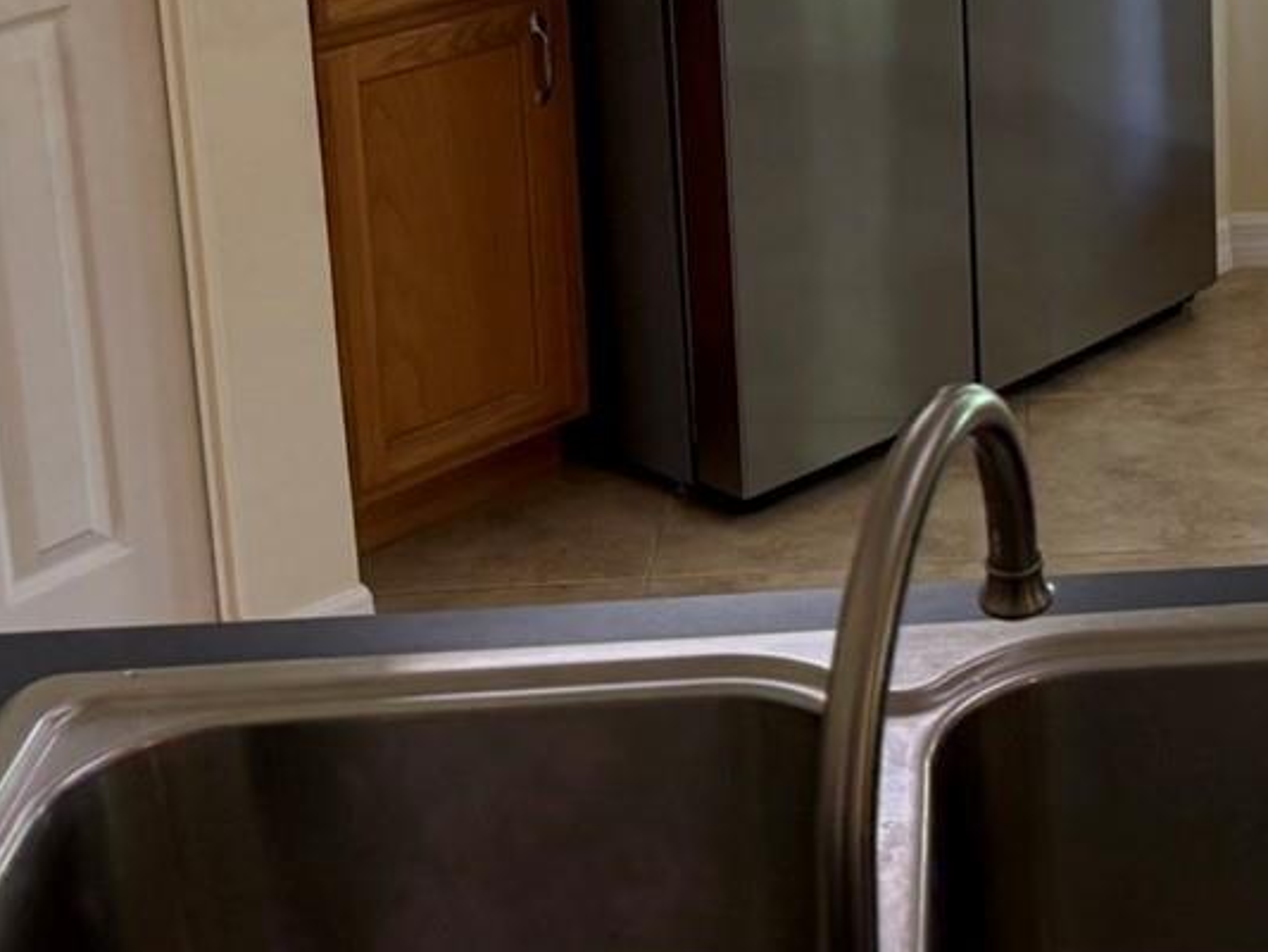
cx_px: 1213
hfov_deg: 25.9
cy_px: -148
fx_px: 2638
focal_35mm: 72
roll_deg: -0.1
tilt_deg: -12.6
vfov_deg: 19.4
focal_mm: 6.76
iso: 200
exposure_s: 1/138
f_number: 1.78
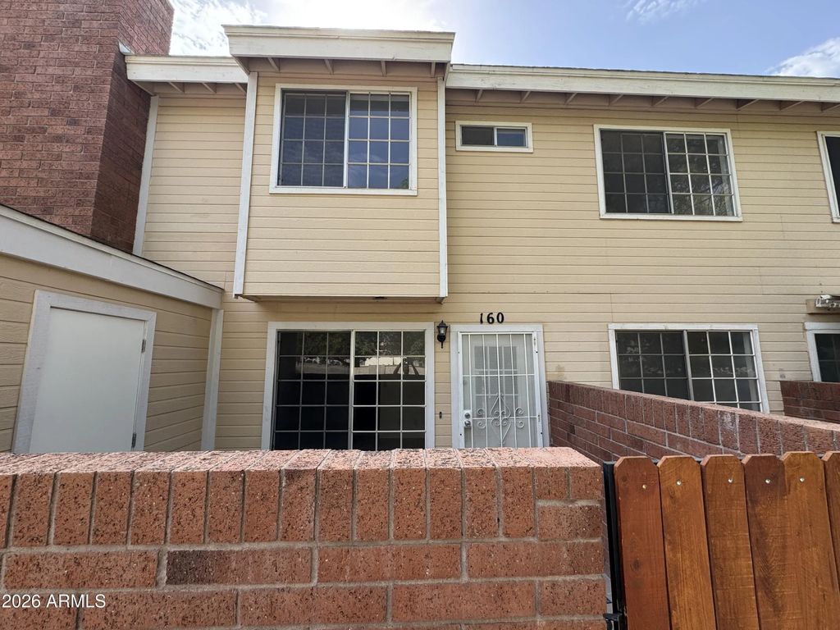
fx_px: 340
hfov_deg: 102.1
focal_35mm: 14
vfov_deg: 85.7
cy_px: 315
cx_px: 420
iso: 40
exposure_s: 1/482
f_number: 2.2
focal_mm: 2.22
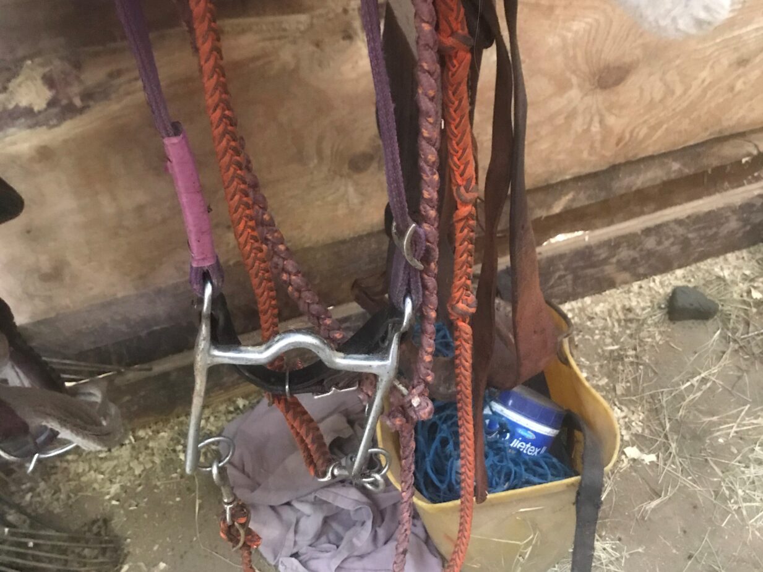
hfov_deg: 63.4
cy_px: 286
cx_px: 382
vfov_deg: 49.8
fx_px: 617
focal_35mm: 28
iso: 100
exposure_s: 1/4
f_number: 1.8
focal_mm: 3.99
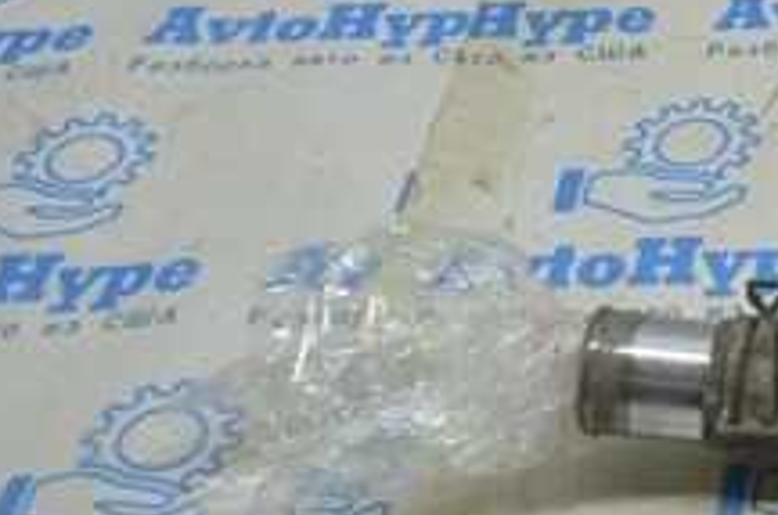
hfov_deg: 19.4
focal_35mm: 93
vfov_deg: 14.6
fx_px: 2016
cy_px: 254
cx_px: 1131
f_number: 5.6
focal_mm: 21
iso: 400
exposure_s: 1/40
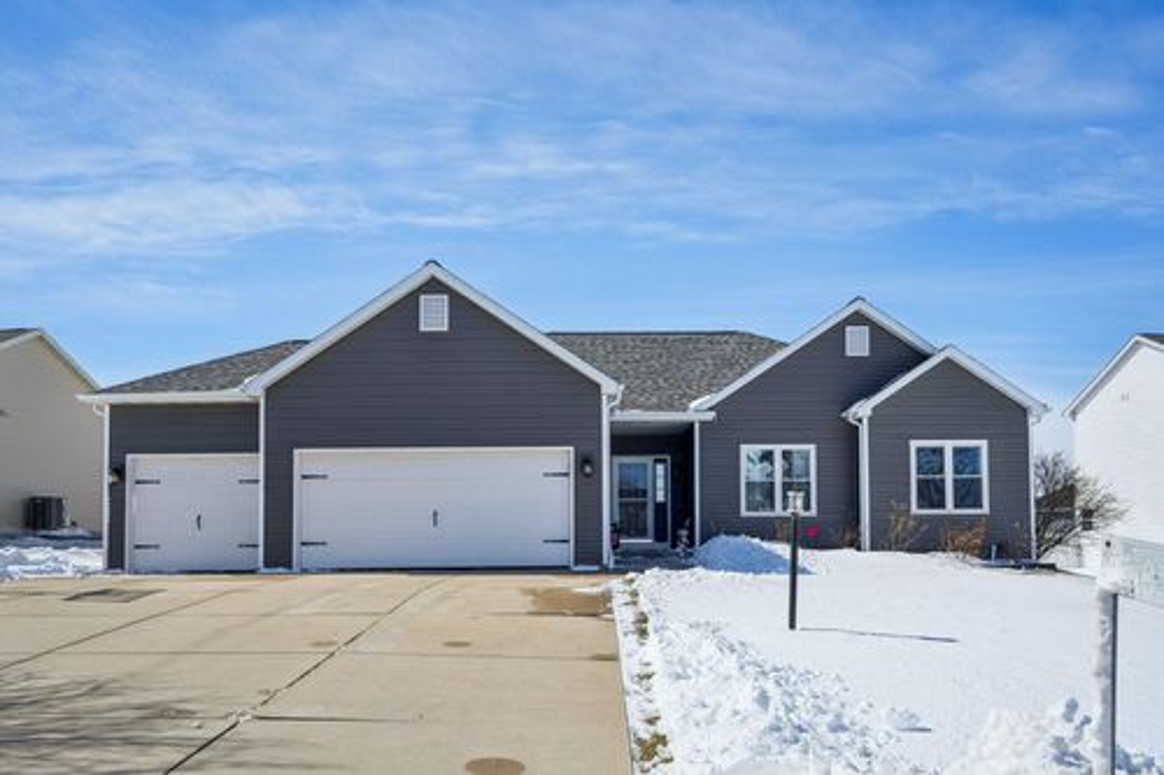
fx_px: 905
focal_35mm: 28
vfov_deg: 46.4
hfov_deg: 65.5
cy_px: 388
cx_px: 582
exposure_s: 1/640
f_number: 8
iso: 100
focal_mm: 28
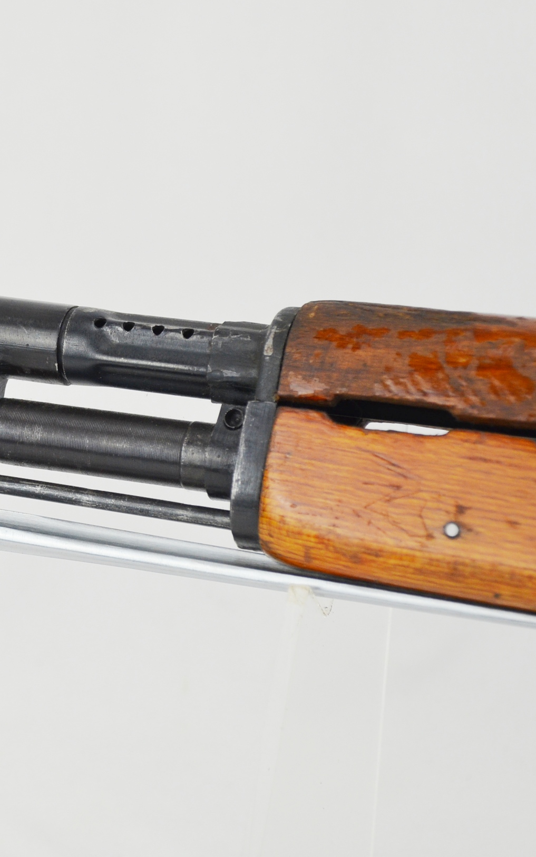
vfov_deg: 15.6
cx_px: -17
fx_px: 3132
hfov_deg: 9.7
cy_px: 428
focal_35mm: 134
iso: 640
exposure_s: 1/250
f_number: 5
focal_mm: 58
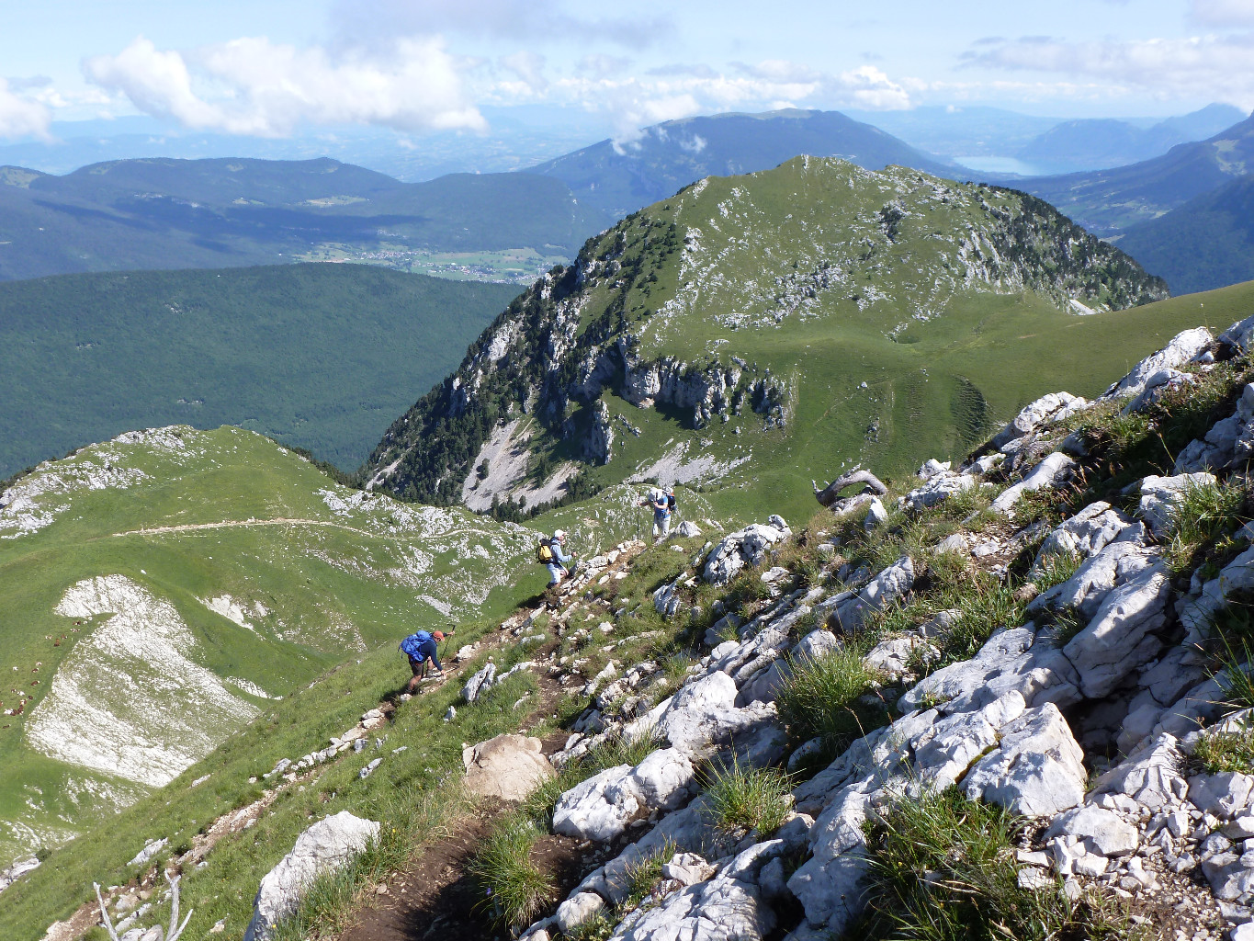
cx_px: 627
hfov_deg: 60.0
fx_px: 1087
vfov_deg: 46.8
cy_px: 470
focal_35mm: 30
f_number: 4
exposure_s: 1/400
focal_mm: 5.4
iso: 100
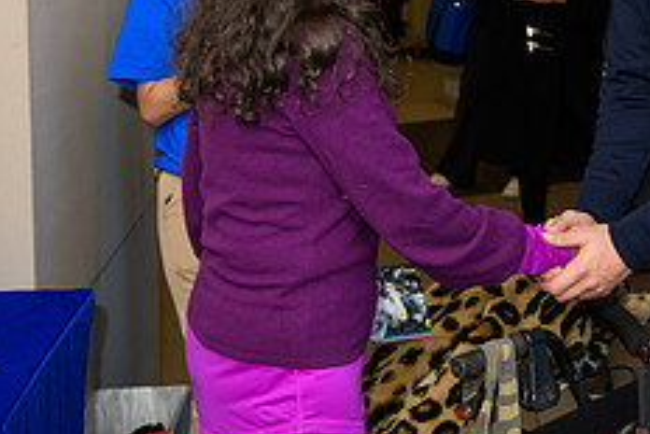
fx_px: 1445
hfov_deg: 24.1
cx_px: 664
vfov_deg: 16.5
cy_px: -69
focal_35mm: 80
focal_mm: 32
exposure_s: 1/125
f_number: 3.2
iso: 400
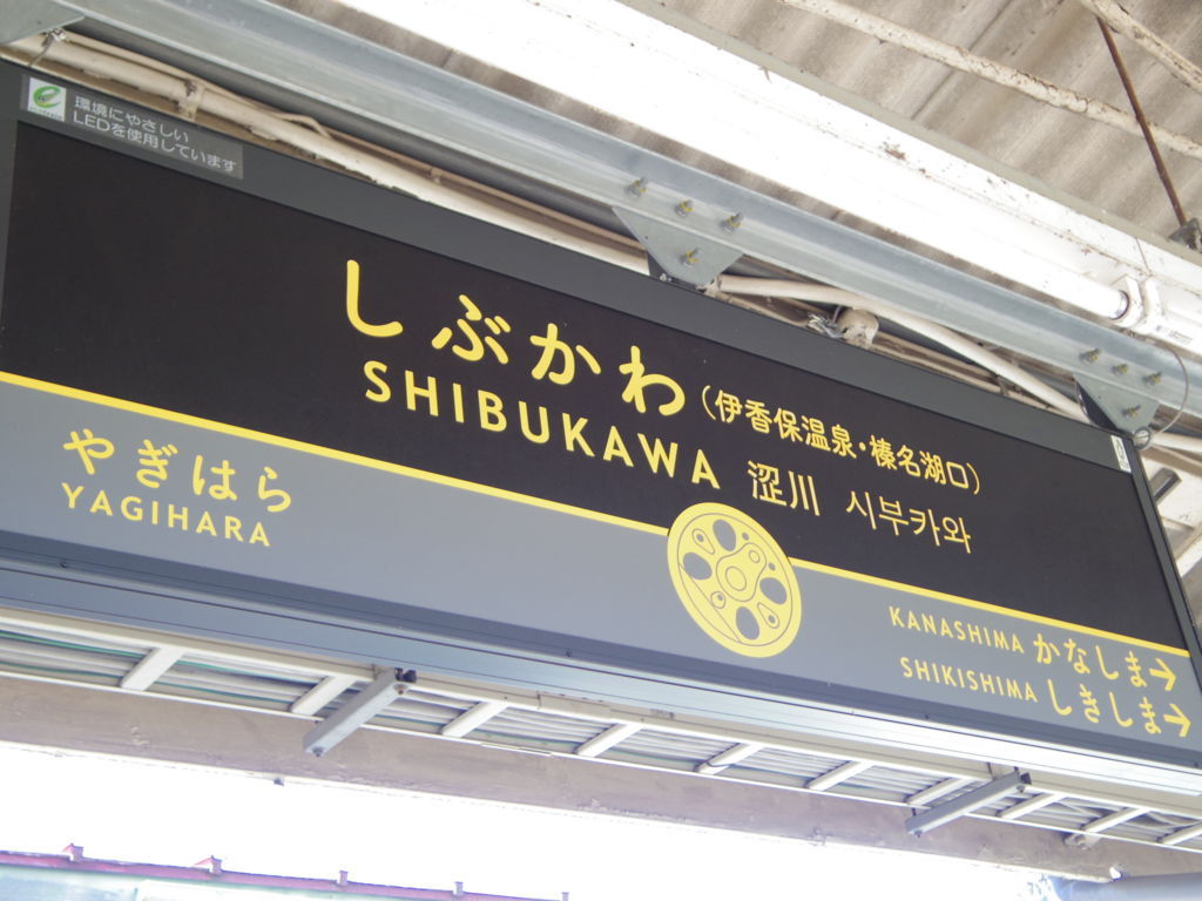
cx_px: 601
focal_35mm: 47
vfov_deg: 30.9
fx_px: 1632
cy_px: 450
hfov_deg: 40.4
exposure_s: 1/125
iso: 125
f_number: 1.9
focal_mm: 8.5
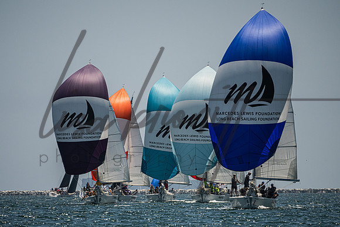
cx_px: 170
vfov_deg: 2.7
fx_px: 4812
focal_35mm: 509
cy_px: 138
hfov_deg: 4.0
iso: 400
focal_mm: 400
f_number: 8
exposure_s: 1/3200
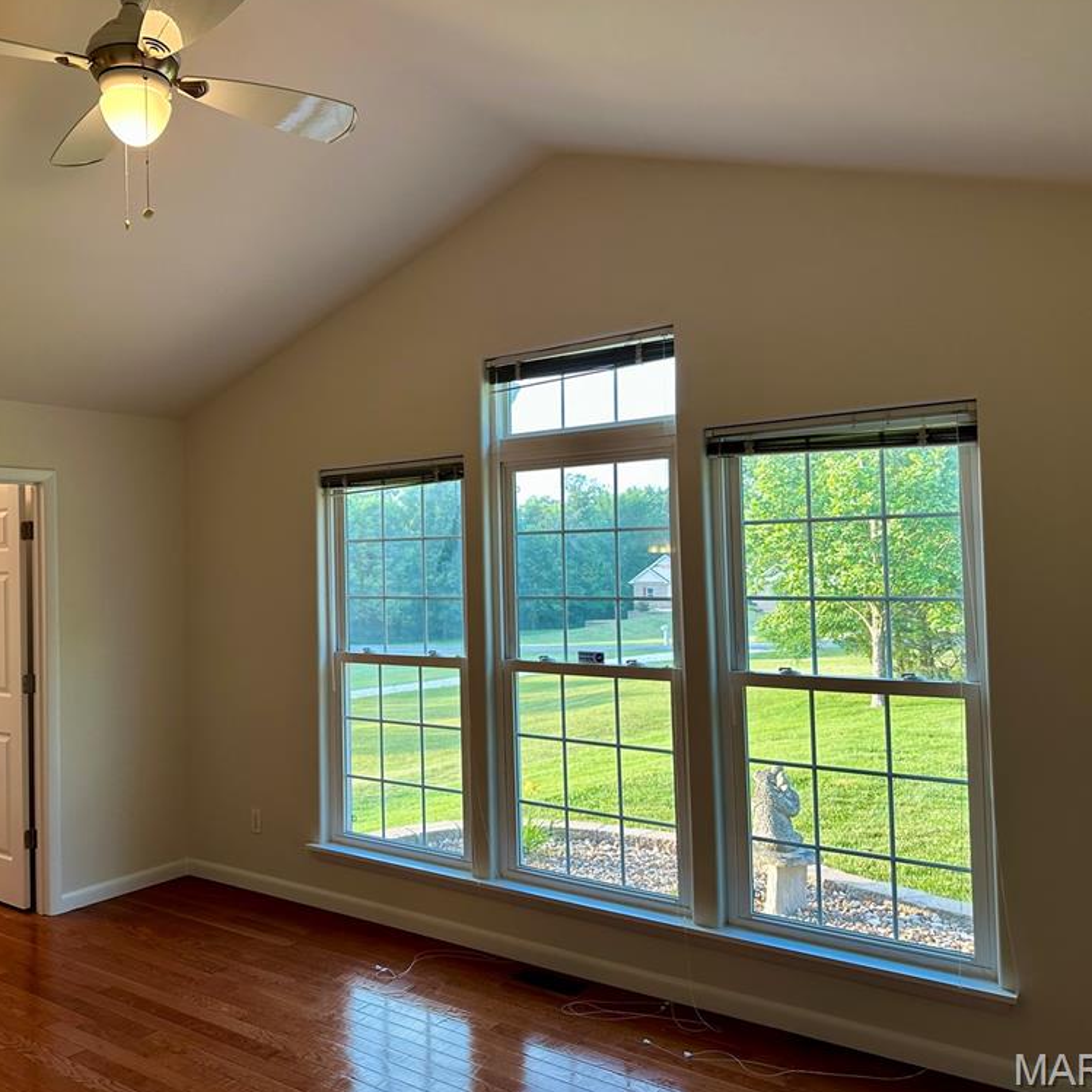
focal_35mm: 29
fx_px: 1035
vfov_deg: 55.6
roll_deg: +1.6
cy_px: 541
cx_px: 414
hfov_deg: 55.0
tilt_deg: +1.6
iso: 100
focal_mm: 6.86
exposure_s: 1/120
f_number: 1.78
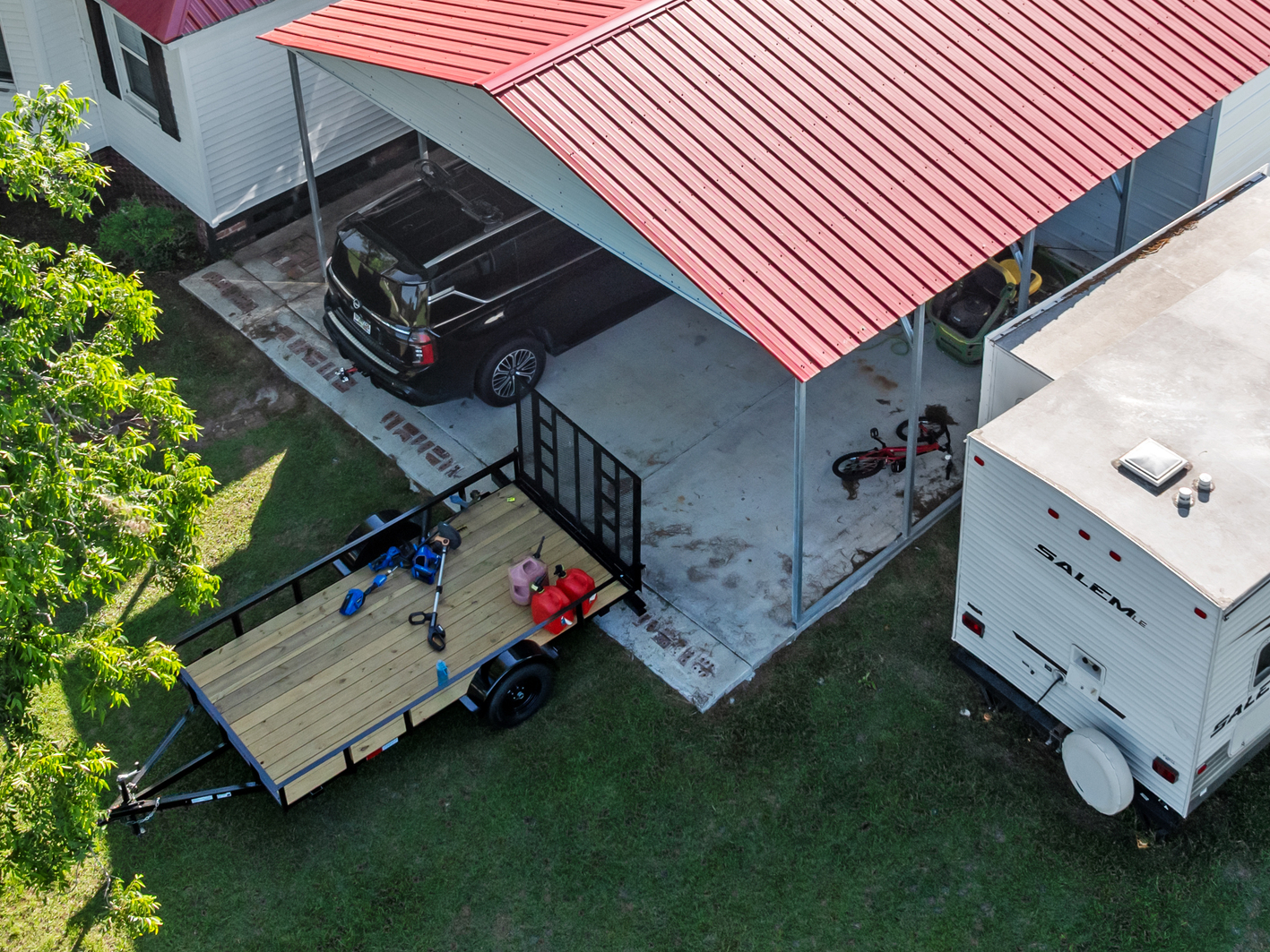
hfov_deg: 36.8
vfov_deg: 27.5
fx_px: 1908
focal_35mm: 52
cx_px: 689
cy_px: 200
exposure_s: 1/640
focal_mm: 12.29
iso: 100
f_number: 4
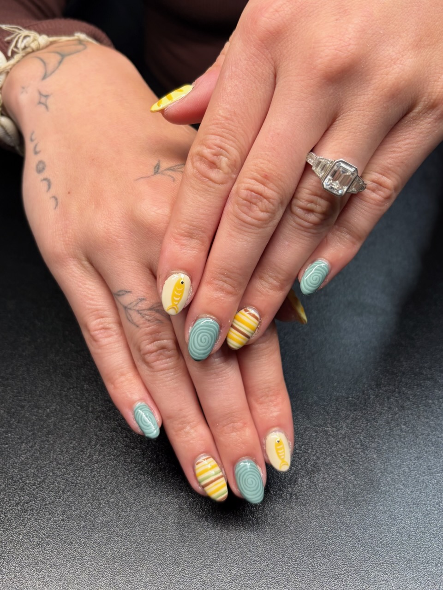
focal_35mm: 26
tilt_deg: -42.3
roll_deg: +1.7
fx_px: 444
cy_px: 295
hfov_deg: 53.1
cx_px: 222
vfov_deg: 67.3
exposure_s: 1/120
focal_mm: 5.96
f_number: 1.6
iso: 50
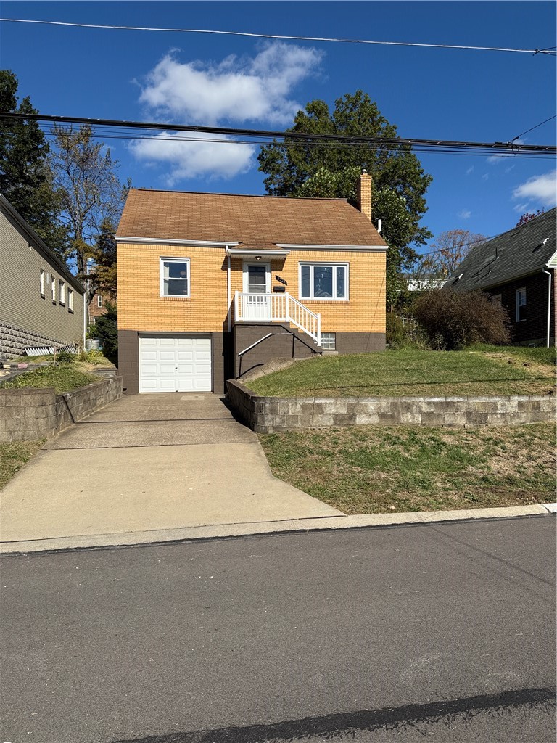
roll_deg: +0.2
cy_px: 372
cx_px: 278
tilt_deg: +1.0
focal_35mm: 24
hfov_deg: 56.8
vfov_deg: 71.6
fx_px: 515
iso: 80
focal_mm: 6.76
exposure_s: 1/7353
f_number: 1.78
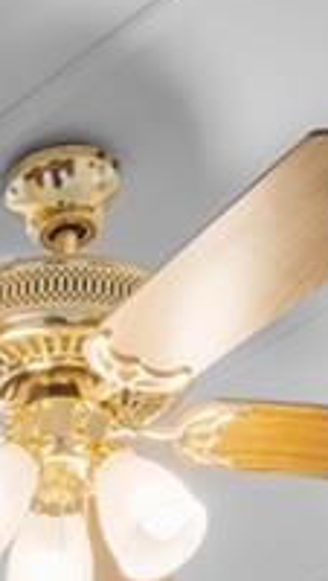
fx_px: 2065
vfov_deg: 12.4
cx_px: -49
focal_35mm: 134
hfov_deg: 9.0
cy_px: 1415
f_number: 8
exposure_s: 1/2
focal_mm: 16
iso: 125
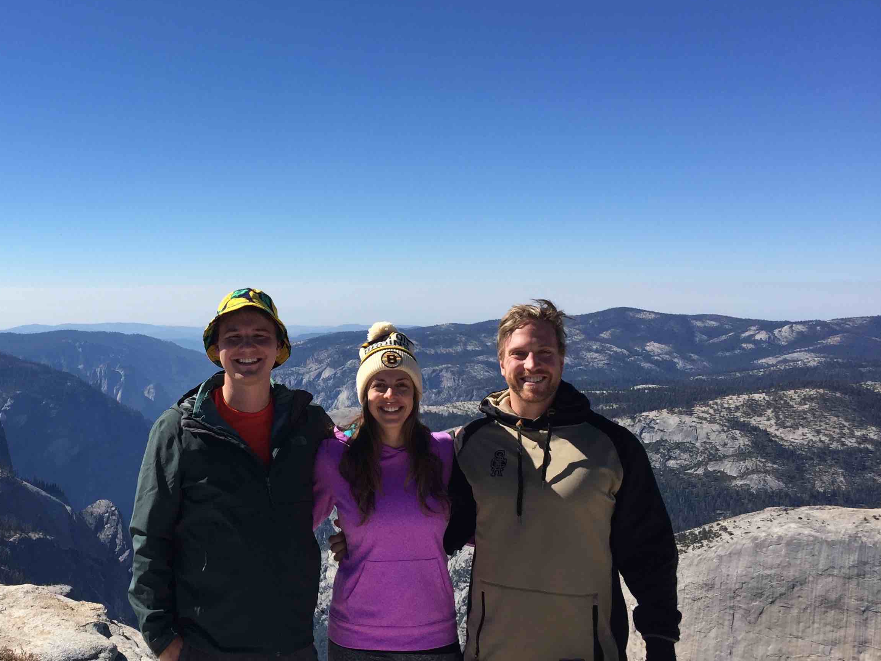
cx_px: 263
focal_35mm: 41
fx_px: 1044
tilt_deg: -0.7
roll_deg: +0.4
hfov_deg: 44.8
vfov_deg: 35.1
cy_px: 310
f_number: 2.2
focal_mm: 4.15
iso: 32
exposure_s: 1/2639
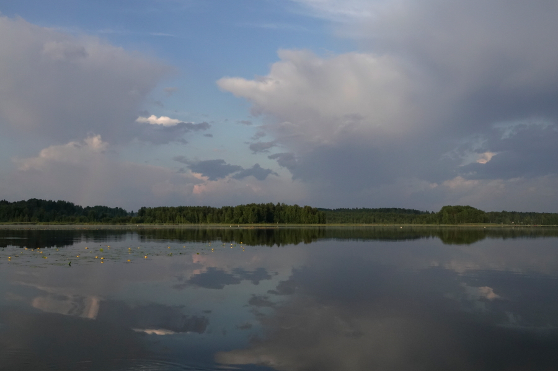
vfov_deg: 36.8
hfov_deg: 53.2
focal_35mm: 36
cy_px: 186
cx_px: 279
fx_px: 558
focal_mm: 13.31
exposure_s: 1/320
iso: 800
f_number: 11
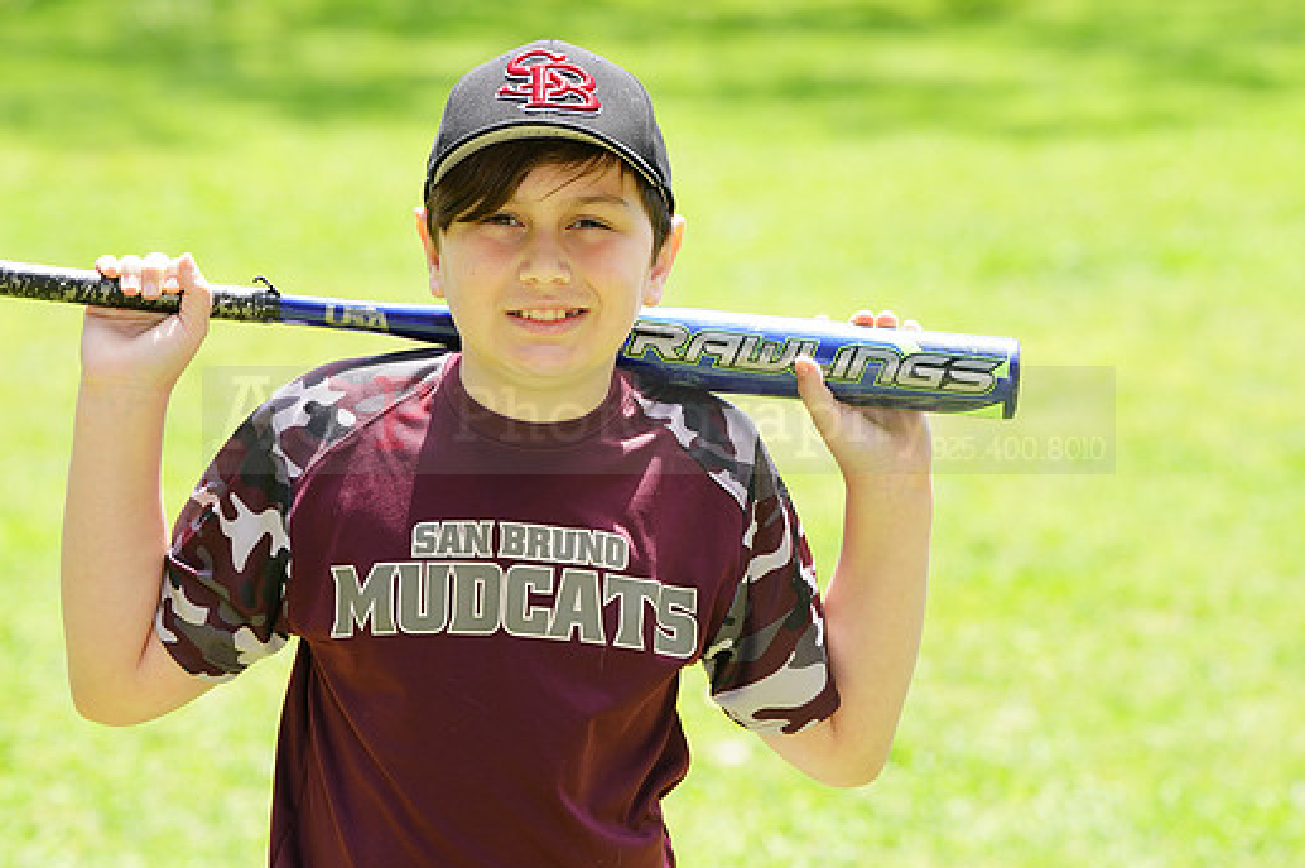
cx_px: 626
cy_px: 399
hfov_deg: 8.0
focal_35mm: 257
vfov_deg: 5.3
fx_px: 9310
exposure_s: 1/160
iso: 200
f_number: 8
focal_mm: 229
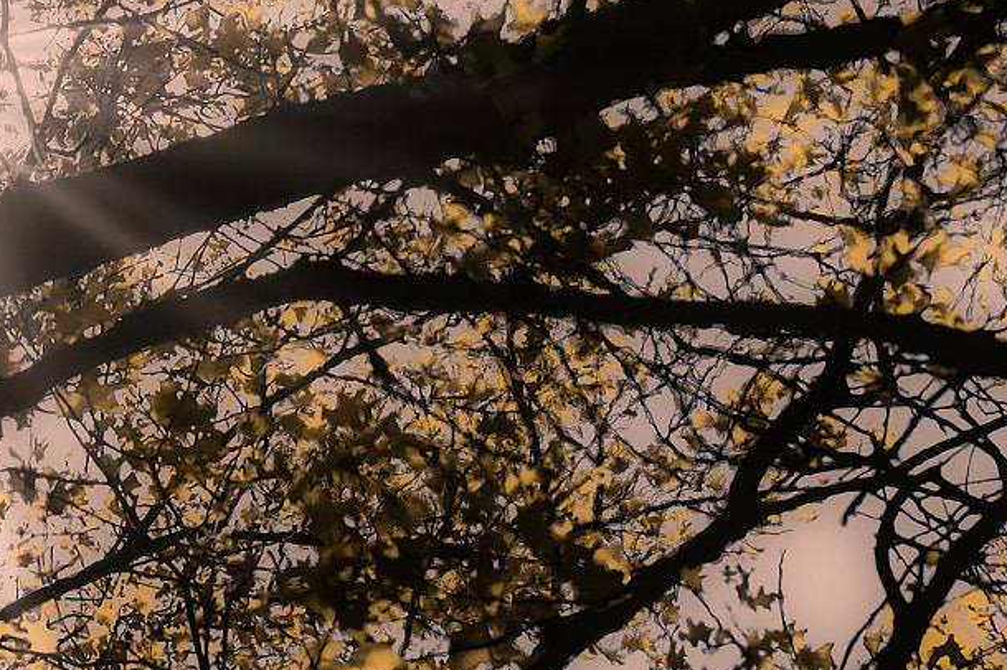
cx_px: -89
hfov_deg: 10.1
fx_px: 5647
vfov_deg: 6.8
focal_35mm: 202
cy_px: 186
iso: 1600
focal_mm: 50
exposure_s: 1/4000
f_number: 7.1
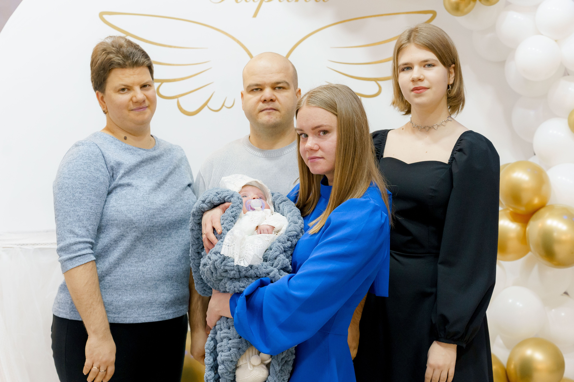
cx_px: 287
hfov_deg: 32.9
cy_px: 191
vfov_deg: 22.3
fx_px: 973
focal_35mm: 61
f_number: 4.5
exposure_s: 1/160
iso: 3200
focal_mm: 61
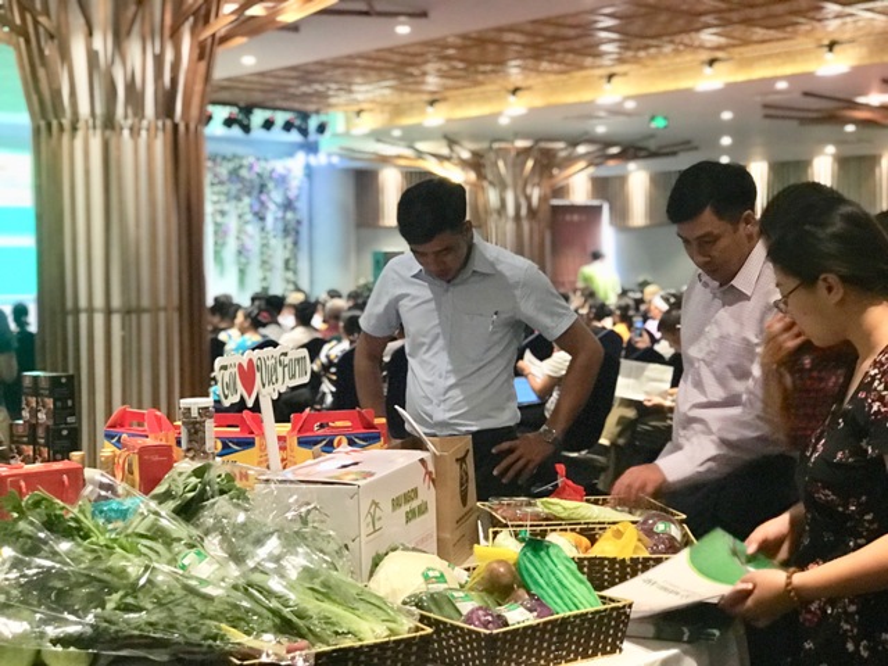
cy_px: 333
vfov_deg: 25.7
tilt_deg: -2.6
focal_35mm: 57
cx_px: 444
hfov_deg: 33.8
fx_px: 1462
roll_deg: +0.6
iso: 800
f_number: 2.8
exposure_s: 1/50
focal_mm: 6.6
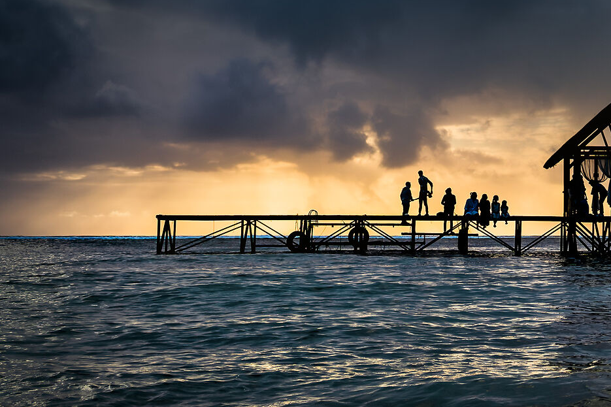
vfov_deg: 17.5
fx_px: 1307
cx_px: 664
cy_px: 56
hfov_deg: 24.6
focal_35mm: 77
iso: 100
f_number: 8
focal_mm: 20
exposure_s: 1/160
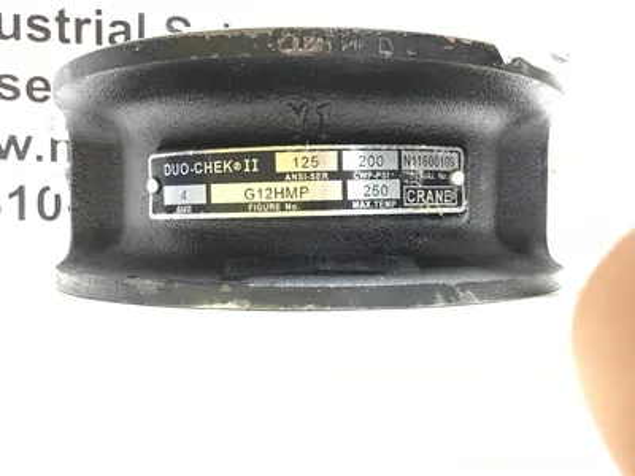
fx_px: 569
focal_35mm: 31
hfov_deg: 58.4
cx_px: 318
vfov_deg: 45.4
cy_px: 238
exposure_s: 1/30
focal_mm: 3.3
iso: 64
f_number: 2.4
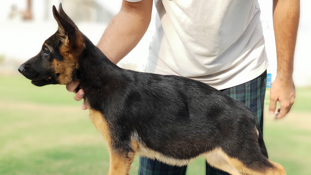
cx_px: 155
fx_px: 470
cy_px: 104
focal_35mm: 57
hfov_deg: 36.6
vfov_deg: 21.1
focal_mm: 6
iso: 25
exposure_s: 1/146
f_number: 2.4
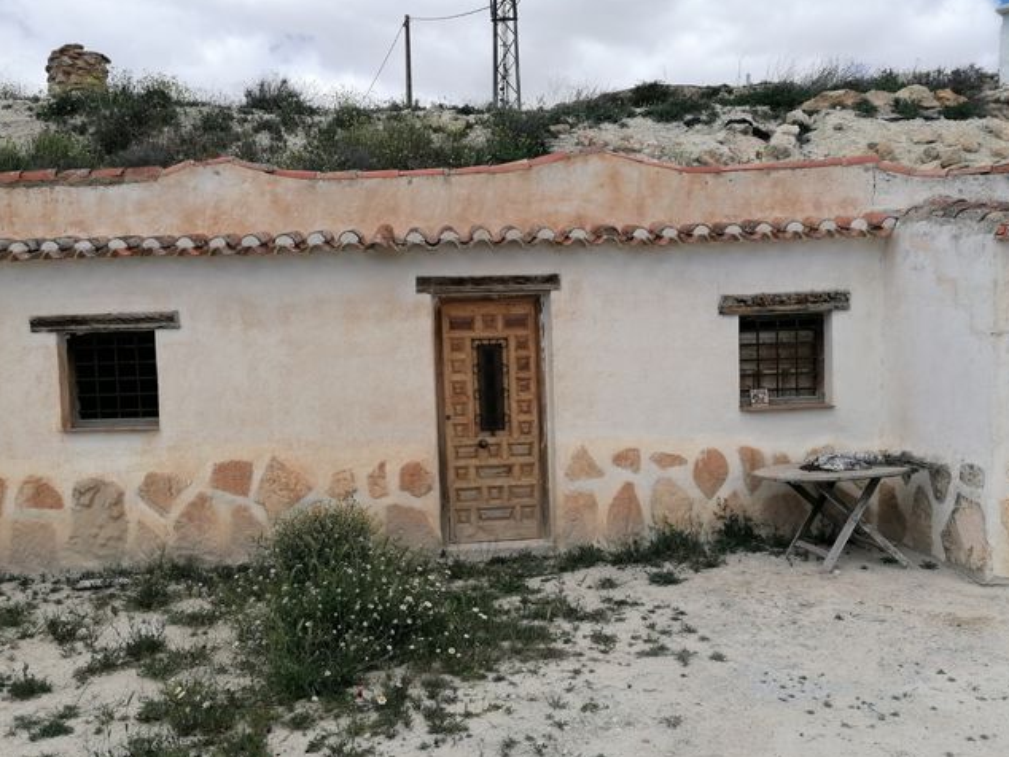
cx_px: 497
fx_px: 875
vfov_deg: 46.8
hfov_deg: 59.9
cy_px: 409
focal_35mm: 30
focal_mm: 4.75
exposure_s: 1/1597
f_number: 1.8
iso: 50
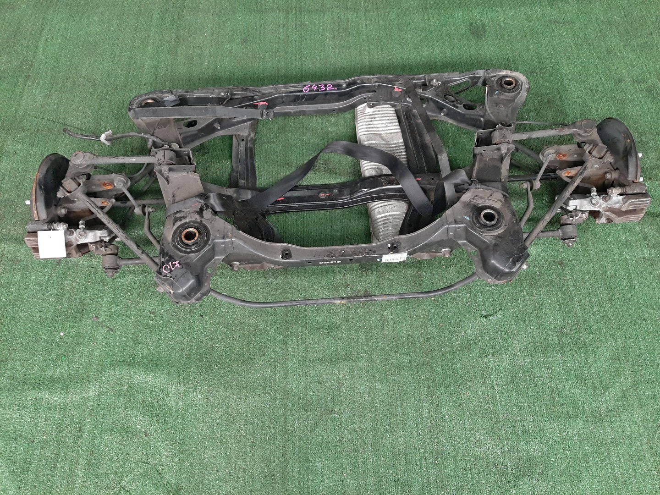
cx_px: 330
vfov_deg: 53.1
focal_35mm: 26
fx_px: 496
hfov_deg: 67.3
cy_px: 248
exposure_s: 1/50
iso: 117
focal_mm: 3.93
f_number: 1.7
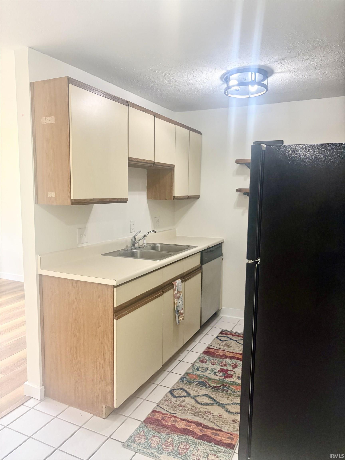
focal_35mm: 26
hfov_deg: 53.1
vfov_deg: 67.3
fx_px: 346
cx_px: 172
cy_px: 230
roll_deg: -2.2
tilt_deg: -5.8
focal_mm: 5.96
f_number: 1.6
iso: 160
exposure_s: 1/120
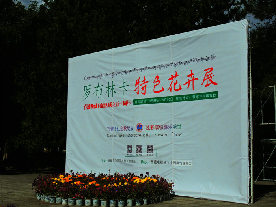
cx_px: 138
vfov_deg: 29.1
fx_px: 399
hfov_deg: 38.2
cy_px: 104
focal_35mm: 50
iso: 100
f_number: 8
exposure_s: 1/1250
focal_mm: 8.9
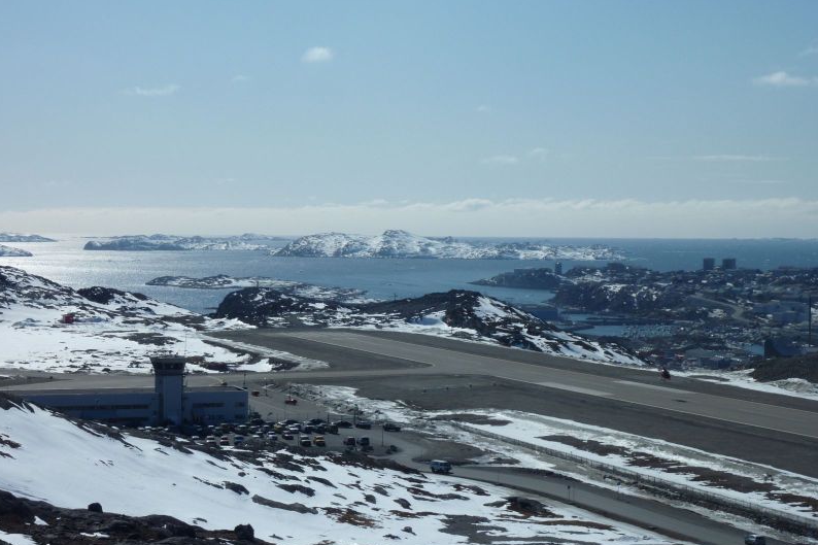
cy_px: 306
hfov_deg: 23.4
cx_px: 407
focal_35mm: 87
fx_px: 1976
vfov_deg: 15.7
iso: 80
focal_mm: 13.7
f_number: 6.3
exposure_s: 1/1000
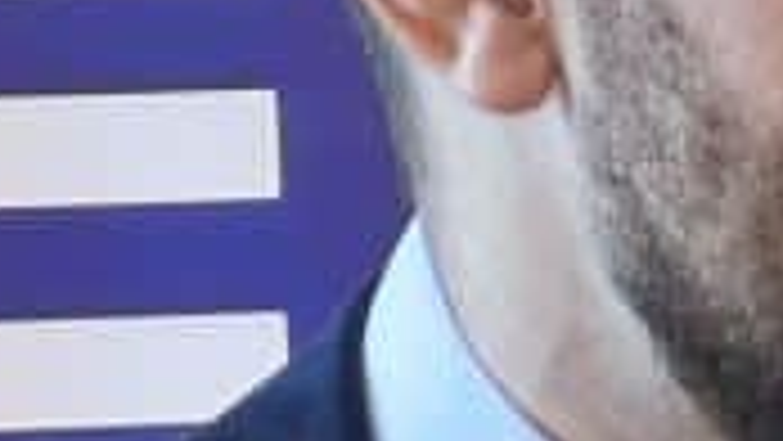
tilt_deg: -5.0
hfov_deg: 3.7
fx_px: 12025
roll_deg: +2.0
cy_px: 1107
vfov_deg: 2.1
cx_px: 1260
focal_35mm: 579
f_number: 2.8
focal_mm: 9
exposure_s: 1/50
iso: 200
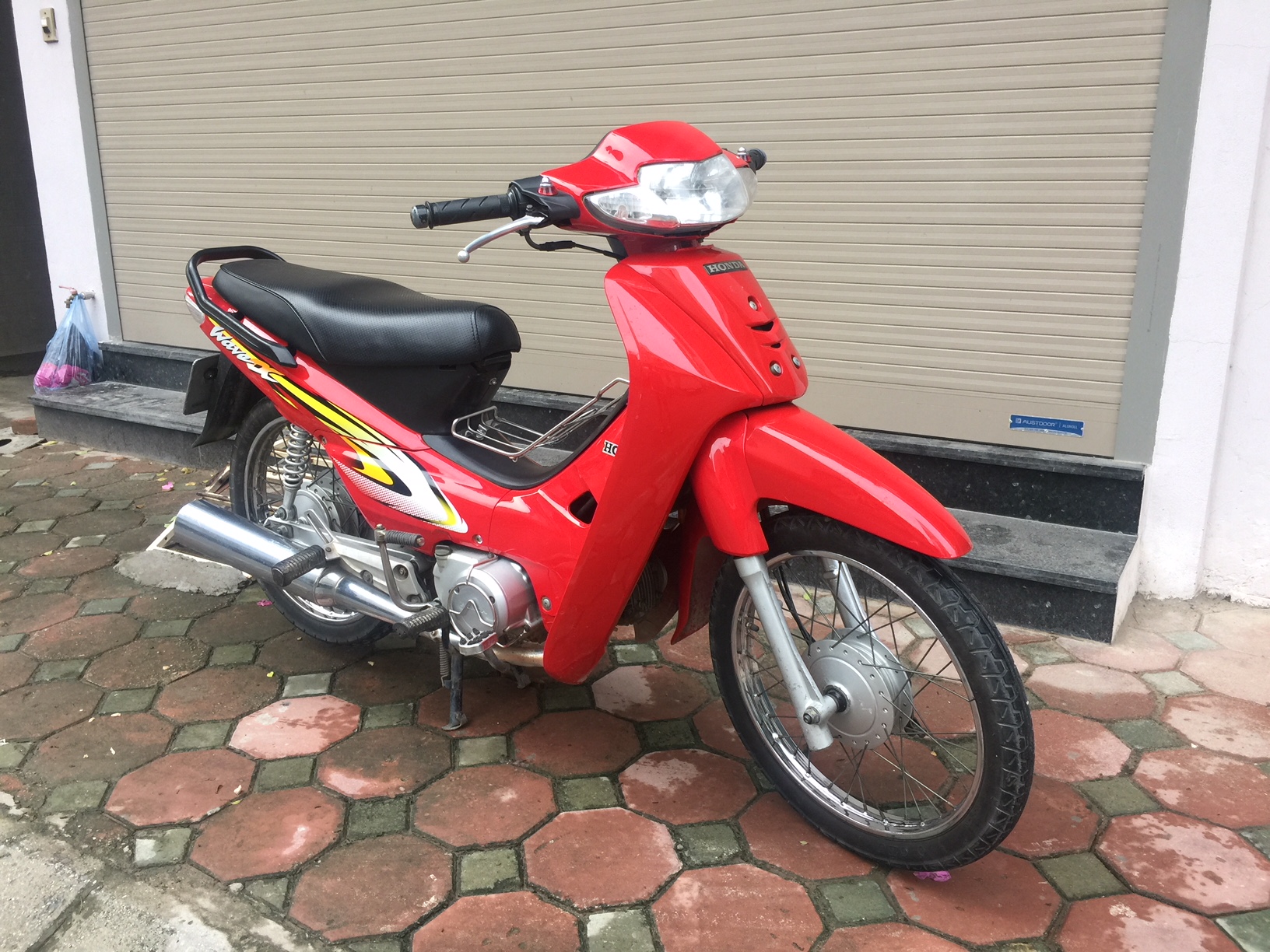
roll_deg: -1.7
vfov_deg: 48.2
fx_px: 1064
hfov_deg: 61.7
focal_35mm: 29
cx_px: 635
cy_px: 476
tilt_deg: -16.0
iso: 32
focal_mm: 4.15
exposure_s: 1/33
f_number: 2.2
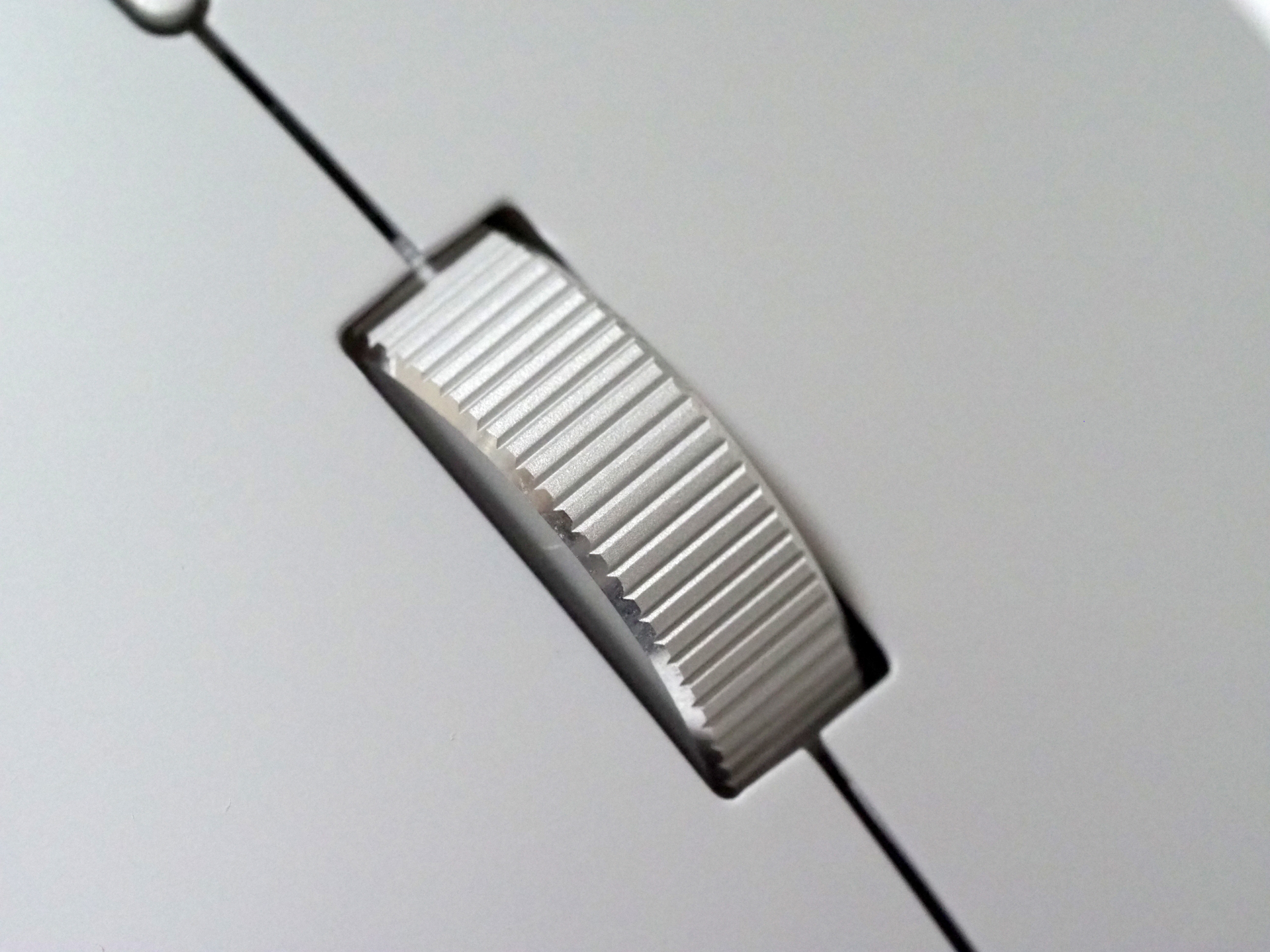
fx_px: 4403
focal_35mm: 120
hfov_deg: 16.4
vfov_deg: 12.3
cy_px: 476
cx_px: 635
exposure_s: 1/100
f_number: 5.6
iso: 6400
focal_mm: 60
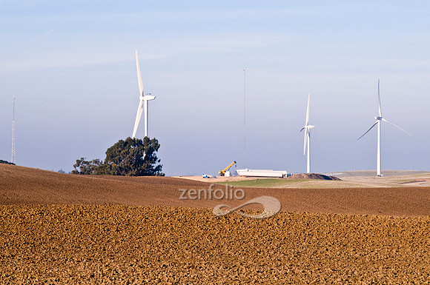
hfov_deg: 16.1
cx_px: 215
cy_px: 142
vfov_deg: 10.7
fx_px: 1521
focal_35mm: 128
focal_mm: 85
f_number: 16
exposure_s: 1/250
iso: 200
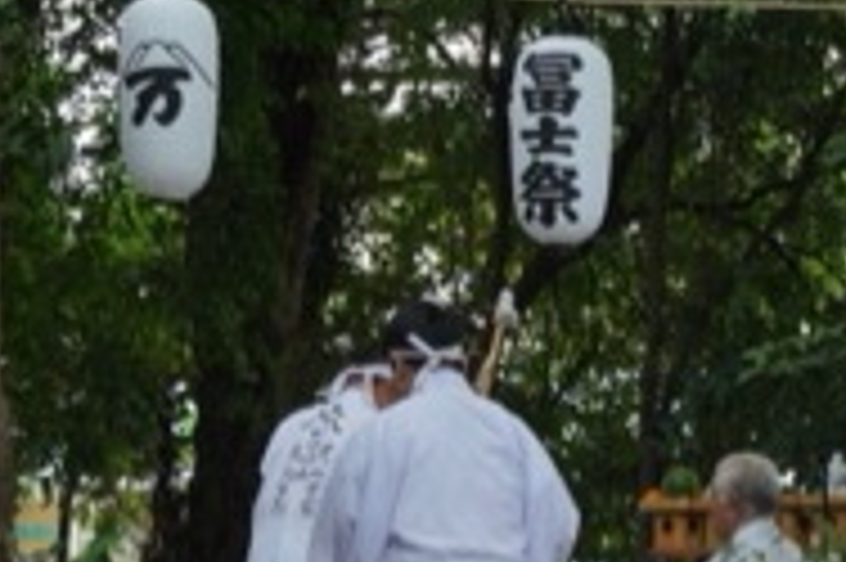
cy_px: 751
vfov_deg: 9.2
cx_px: 698
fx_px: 3428
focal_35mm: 146
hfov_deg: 14.0
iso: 500
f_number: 6.3
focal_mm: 43
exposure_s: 1/100
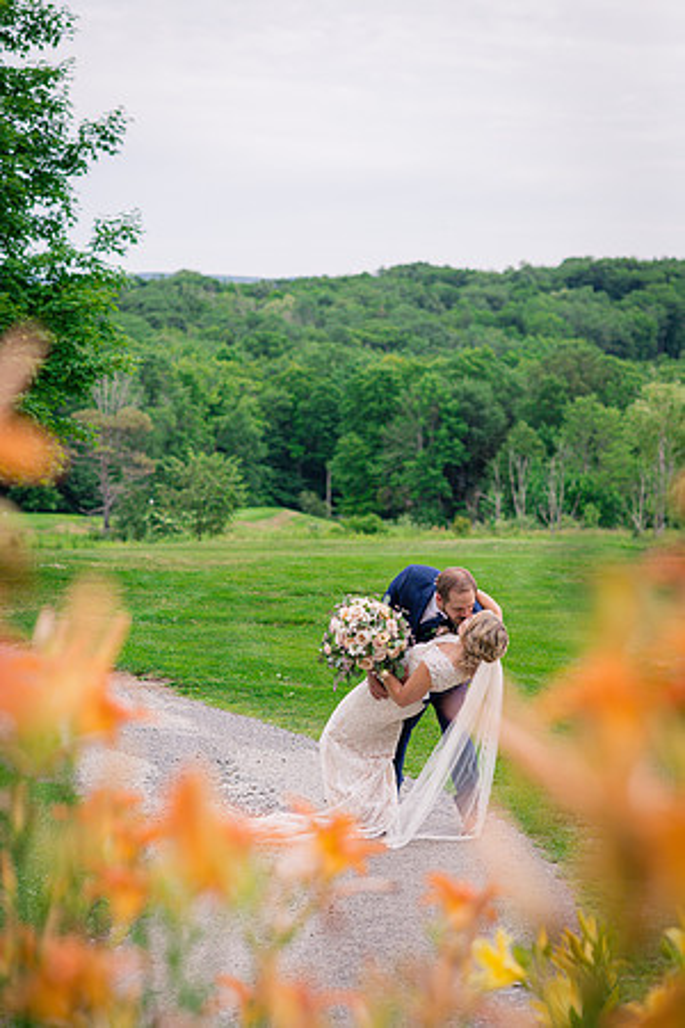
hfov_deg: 16.1
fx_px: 2426
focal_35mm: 85
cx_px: 342
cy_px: 514
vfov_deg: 23.9
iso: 400
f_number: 3.5
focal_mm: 85
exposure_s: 1/3200
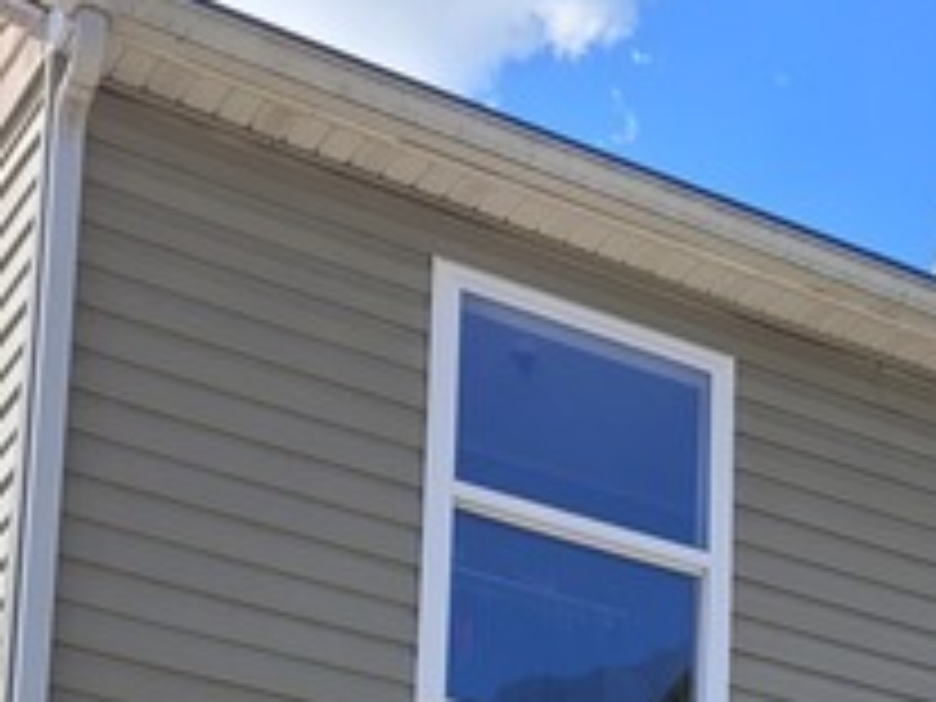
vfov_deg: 13.2
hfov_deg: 18.5
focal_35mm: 100
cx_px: 1143
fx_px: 2704
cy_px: 1296
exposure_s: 1/1272
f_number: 1.8
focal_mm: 5.4
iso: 40
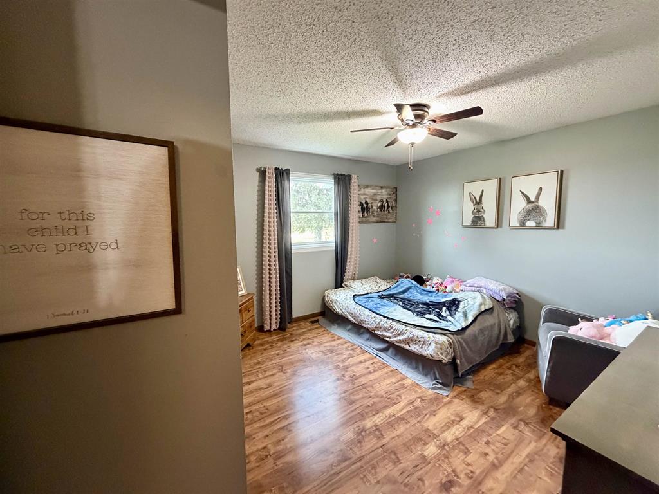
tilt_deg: -7.9
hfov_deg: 102.1
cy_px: 247
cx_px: 330
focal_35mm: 14
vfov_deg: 85.7
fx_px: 267
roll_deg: +1.5
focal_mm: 2.22
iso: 640
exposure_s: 1/60
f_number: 2.2
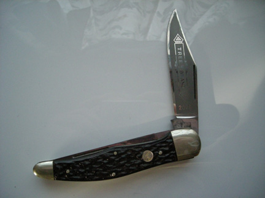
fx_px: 268
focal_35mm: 35
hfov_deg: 52.6
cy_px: 99
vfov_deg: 40.7
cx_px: 132
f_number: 2.8
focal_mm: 5.7
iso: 400
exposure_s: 1/50.7
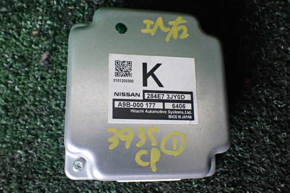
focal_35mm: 36
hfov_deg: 53.1
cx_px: 142
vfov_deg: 36.9
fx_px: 290
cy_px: 90
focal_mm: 5.4
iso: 400
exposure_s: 1/125
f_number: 2.3
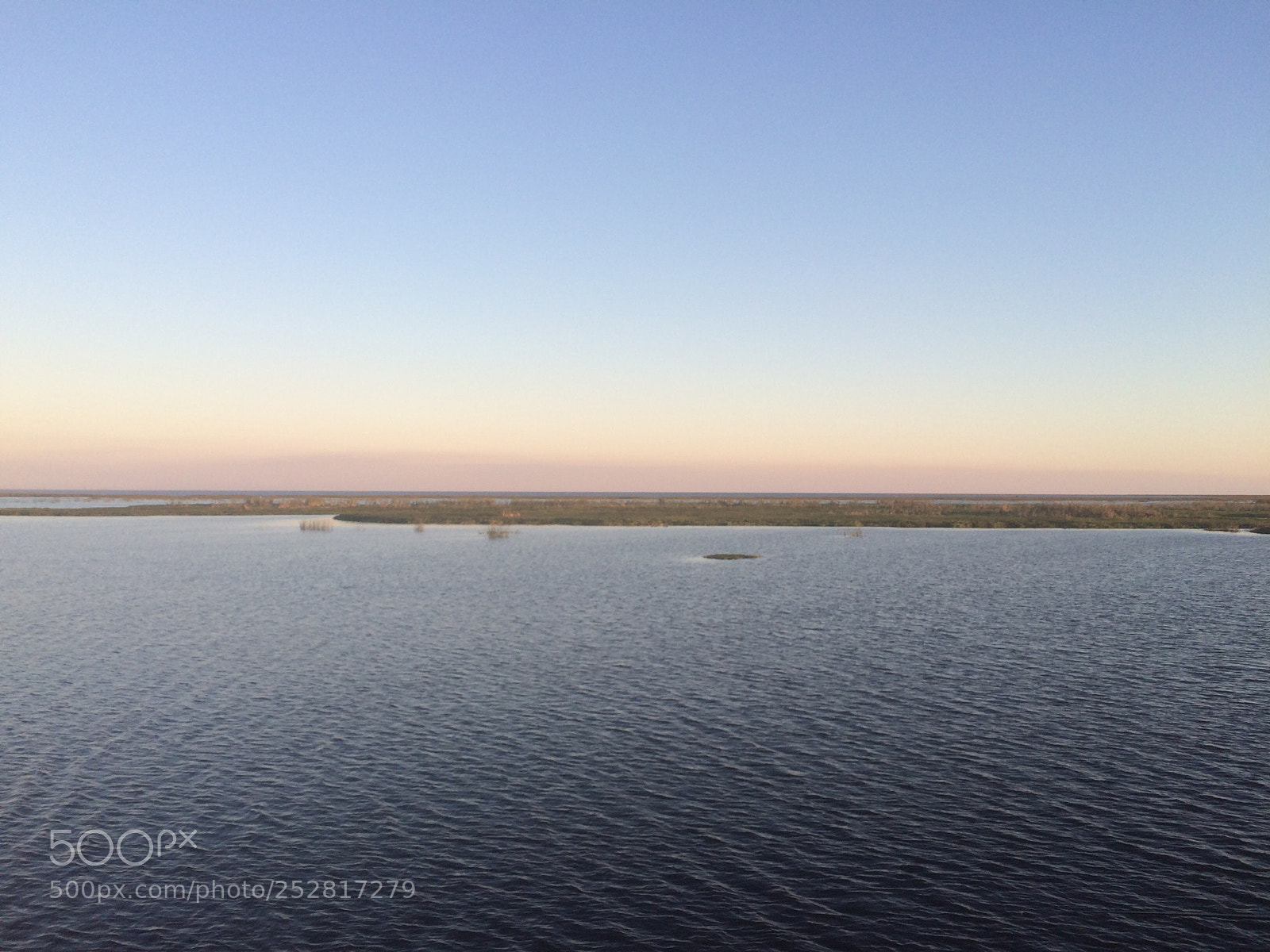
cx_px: 635
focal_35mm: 29
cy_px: 476
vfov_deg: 48.2
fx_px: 1064
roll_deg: -0.9
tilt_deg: -1.9
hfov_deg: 61.7
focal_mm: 4.15
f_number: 2.2
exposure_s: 1/461
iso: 32
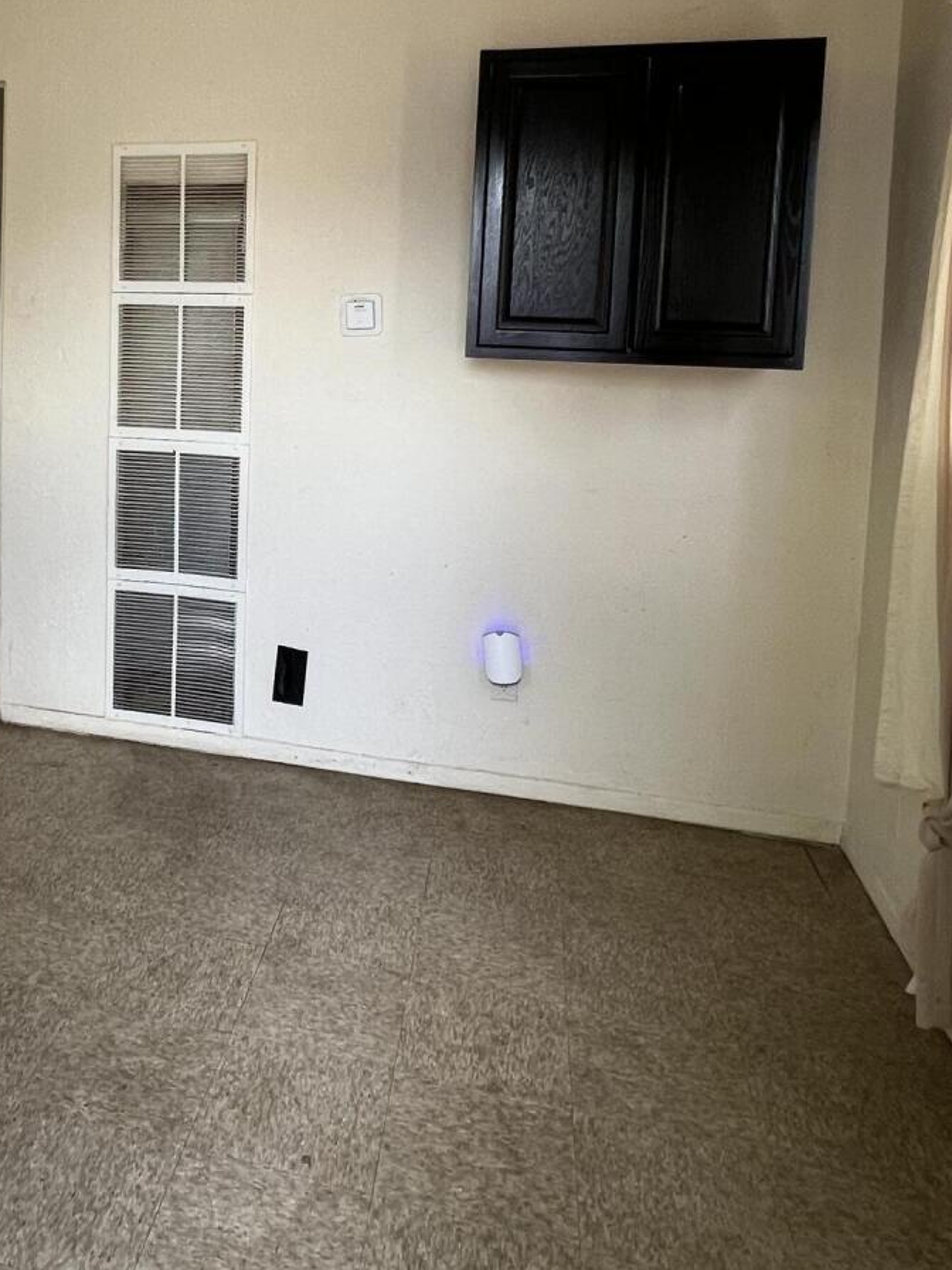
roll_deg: -2.3
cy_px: 388
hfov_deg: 45.2
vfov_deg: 59.7
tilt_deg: -6.4
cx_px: 159
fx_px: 1064
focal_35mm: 29
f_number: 1.8
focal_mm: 1.57
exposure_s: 1/99
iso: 80
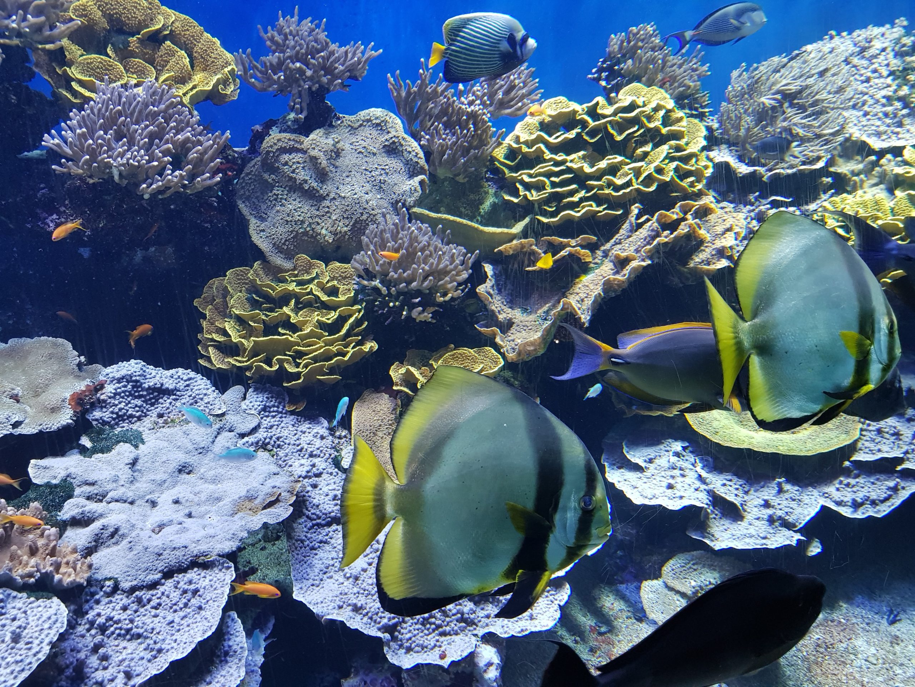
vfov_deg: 53.1
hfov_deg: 67.3
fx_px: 687
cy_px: 344
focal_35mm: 26
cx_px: 458
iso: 125
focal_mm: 4.2
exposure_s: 1/100
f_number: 1.7
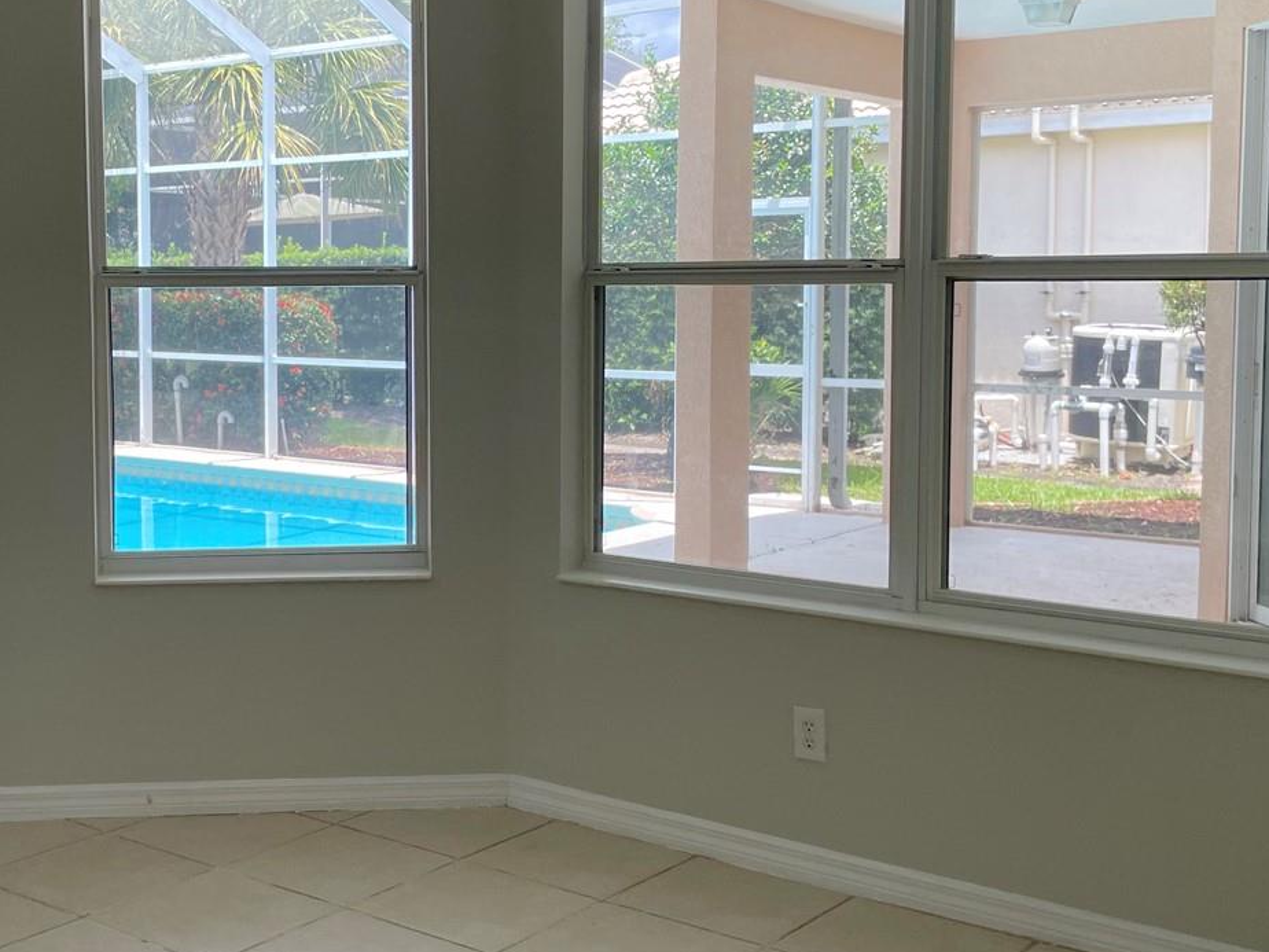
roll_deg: +0.5
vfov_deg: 32.1
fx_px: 1650
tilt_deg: -5.0
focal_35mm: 45
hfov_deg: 41.5
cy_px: 379
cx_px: 416
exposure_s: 1/401
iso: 32
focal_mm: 4.2
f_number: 1.6
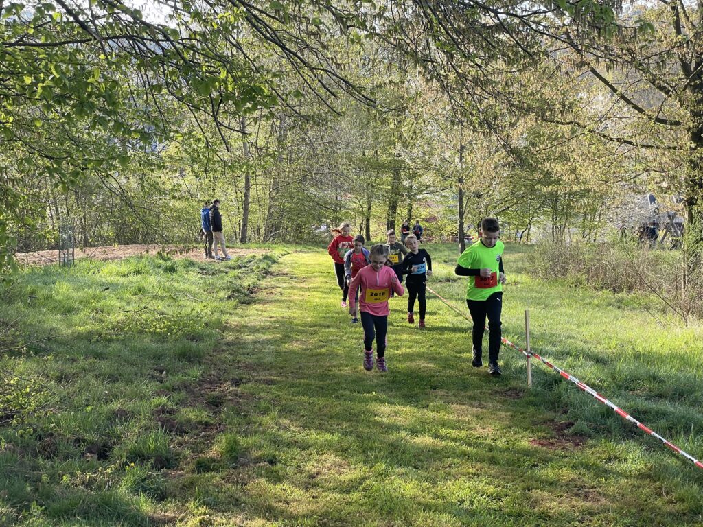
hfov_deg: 36.8
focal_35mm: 52
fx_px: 1056
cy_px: 264
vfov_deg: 28.0
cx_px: 352
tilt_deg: -9.6
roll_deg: +0.4
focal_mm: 6
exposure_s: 1/232
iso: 25
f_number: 2
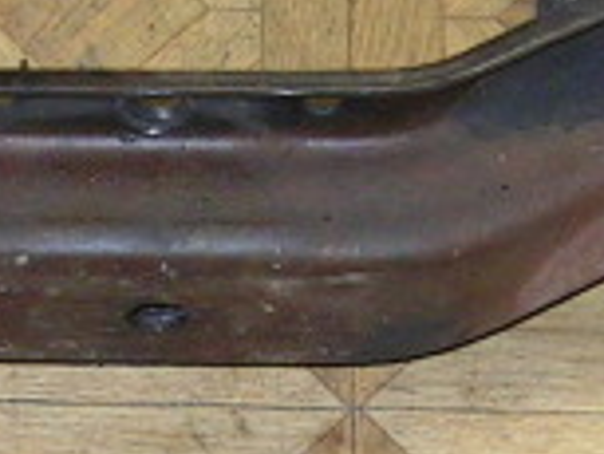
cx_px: 170
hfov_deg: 10.5
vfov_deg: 7.9
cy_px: 454
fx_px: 3283
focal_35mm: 188
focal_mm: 5.6
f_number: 2.8
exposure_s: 1/30
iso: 100
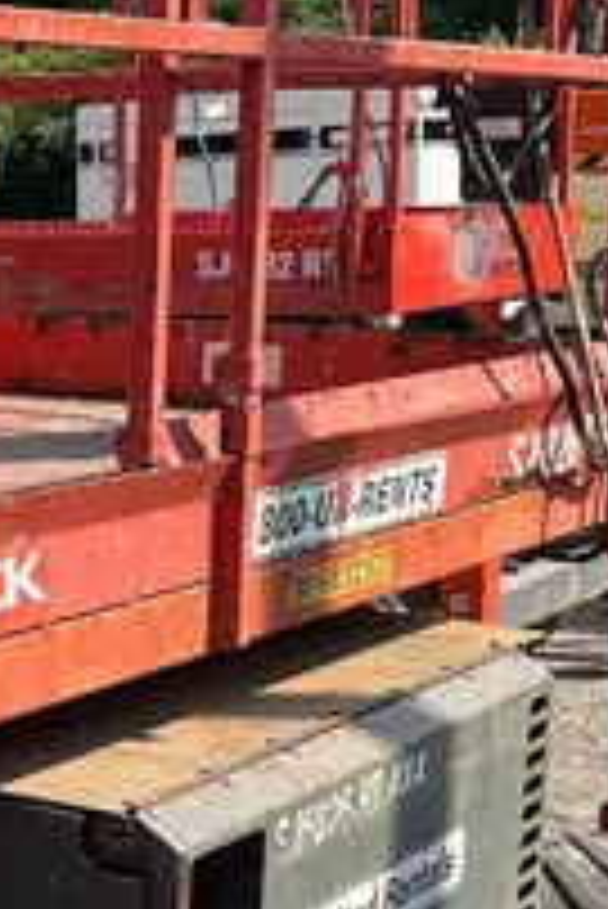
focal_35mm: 98
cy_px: 659
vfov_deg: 20.7
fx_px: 2478
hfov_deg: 13.1
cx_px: -333
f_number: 1.6
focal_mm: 5.1
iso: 50
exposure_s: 1/2222
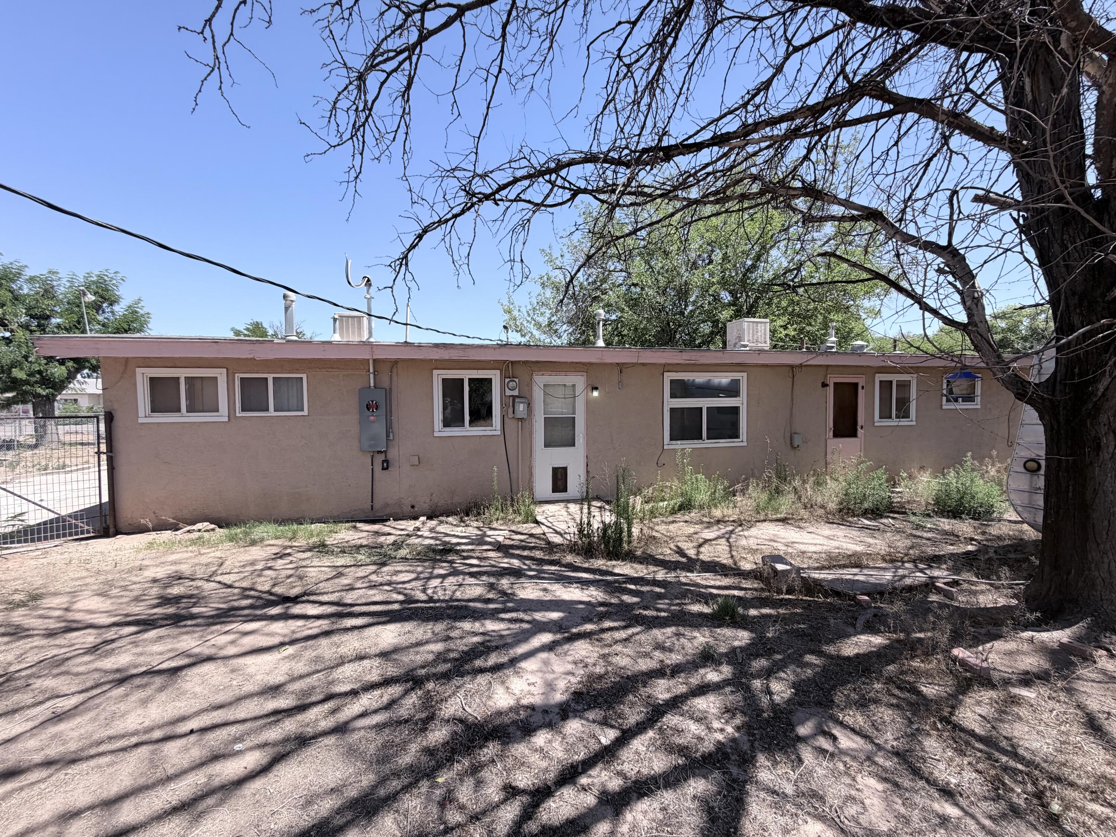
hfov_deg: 102.1
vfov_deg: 85.7
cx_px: 558
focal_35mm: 14
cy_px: 418
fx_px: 451
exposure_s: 1/726
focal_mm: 2.22
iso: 40
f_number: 2.2
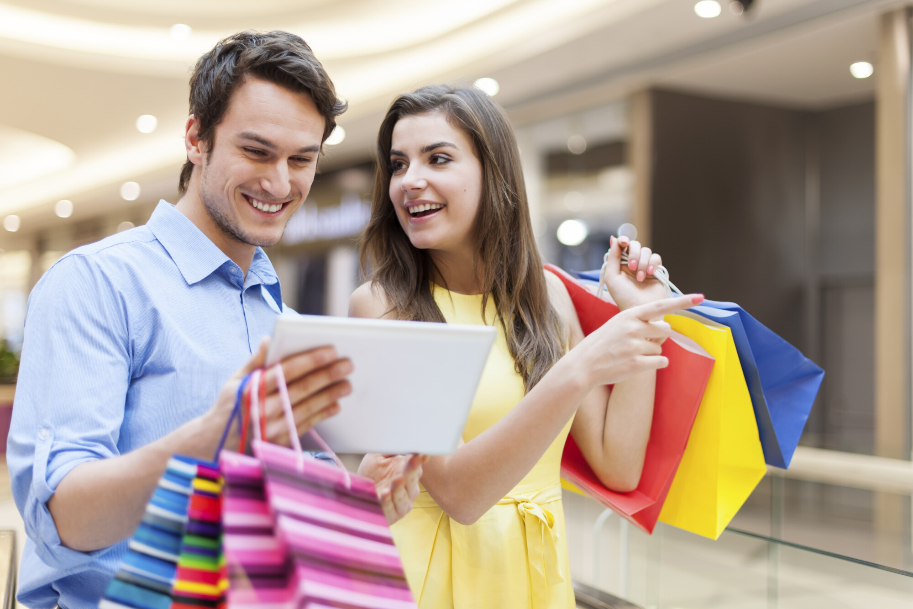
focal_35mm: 50
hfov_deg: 39.6
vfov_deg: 27.0
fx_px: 1268
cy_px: 304
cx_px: 456
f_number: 1.8
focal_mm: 50
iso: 100
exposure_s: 1/125
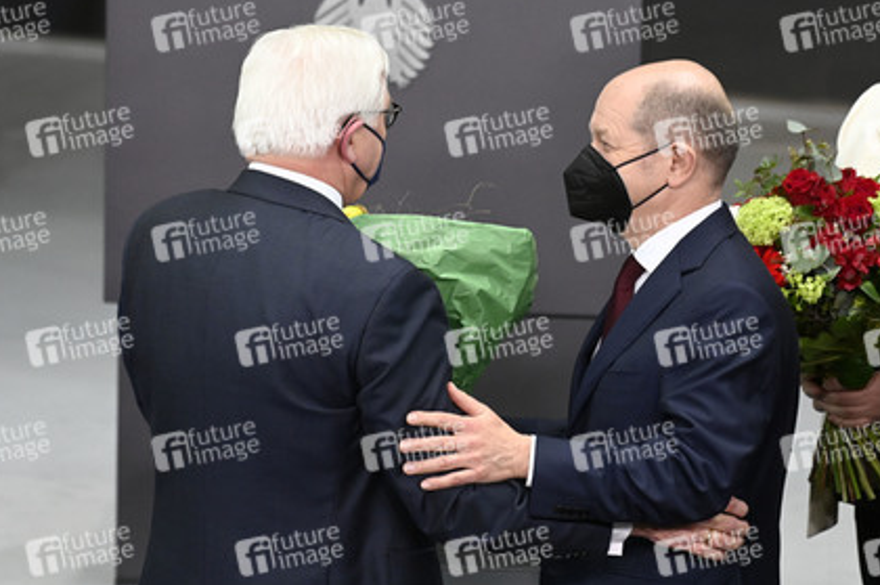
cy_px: 289
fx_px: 9449
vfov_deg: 3.5
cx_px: 443
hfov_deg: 5.3
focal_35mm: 387
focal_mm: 360
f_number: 5.6
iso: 8000
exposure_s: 1/400
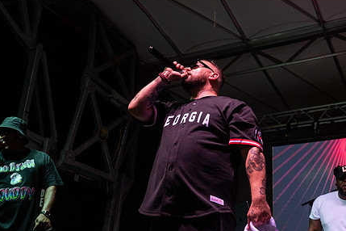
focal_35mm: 46
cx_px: 173
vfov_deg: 29.2
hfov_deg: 42.7
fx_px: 442
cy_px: 131
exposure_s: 1/250
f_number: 4
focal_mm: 34
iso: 2000
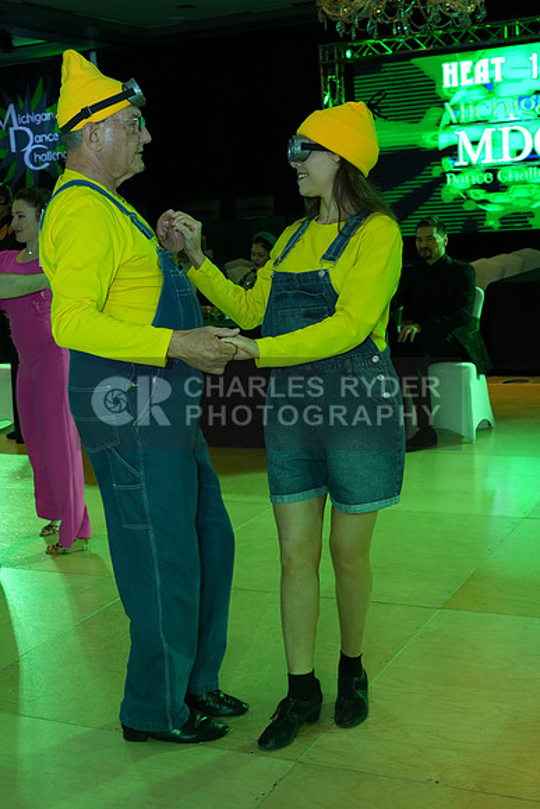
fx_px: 1079
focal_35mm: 48
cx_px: 270
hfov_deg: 28.1
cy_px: 404
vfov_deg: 41.1
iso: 3200
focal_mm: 48
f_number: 8
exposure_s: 1/250
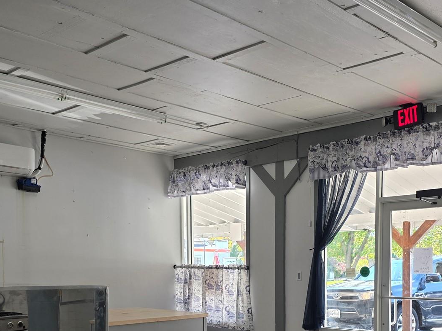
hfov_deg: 42.1
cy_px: 301
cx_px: 235
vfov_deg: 30.7
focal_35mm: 45
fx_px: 575
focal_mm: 6.3
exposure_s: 1/120
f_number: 1.7
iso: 80
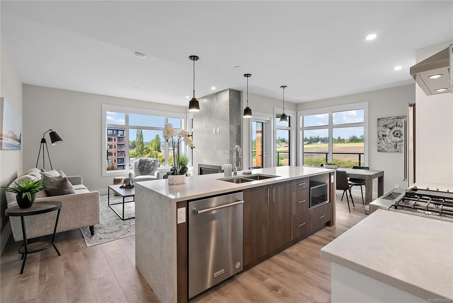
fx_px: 201
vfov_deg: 73.8
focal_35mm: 16
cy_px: 152
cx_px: 226
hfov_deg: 96.7
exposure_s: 1/10
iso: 320
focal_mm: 16
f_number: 7.1
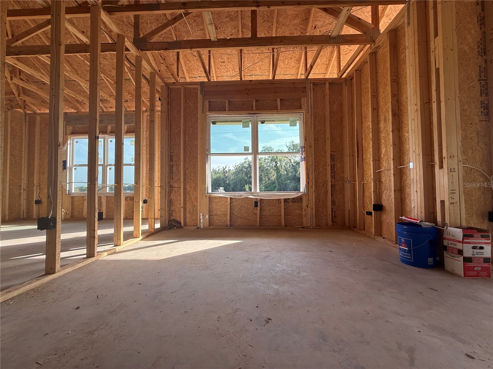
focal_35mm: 14
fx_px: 199
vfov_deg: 85.7
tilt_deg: +2.3
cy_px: 184
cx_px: 246
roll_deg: +0.7
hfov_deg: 102.1
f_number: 2.2
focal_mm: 2.22
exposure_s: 1/458
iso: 64
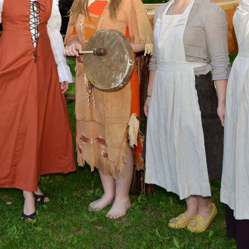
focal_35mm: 66
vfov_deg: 25.8
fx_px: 537
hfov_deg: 26.1
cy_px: 61
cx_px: 117
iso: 250
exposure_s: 1/200
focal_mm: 31
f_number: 5.6
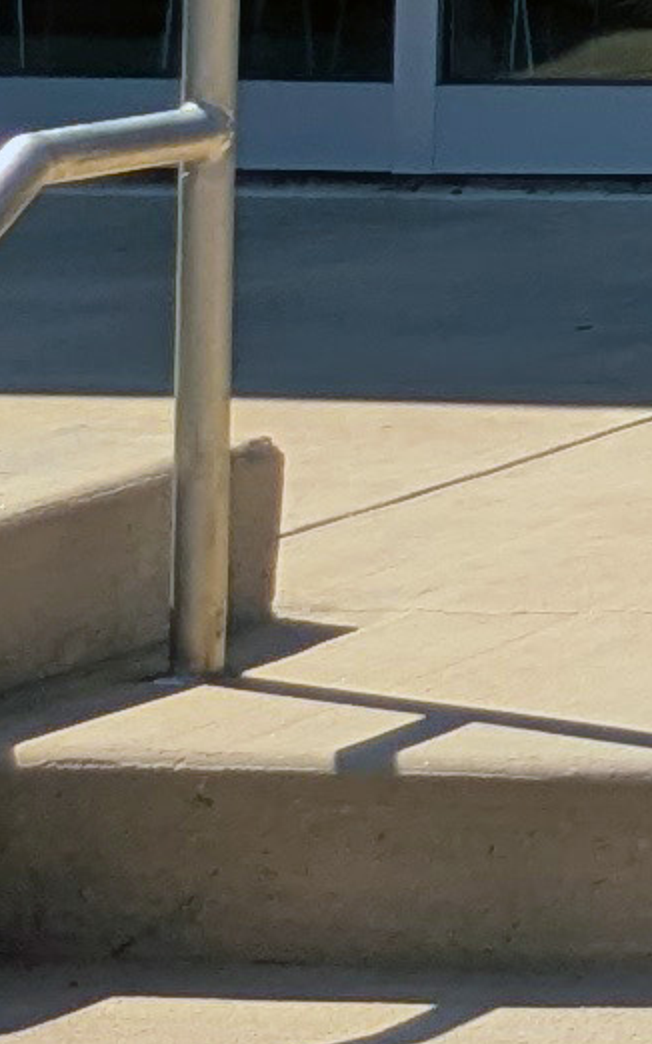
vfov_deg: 9.1
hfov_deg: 4.9
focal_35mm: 221
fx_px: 6287
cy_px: -768
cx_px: 3150
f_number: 1.73
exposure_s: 1/1949
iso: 49
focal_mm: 4.38
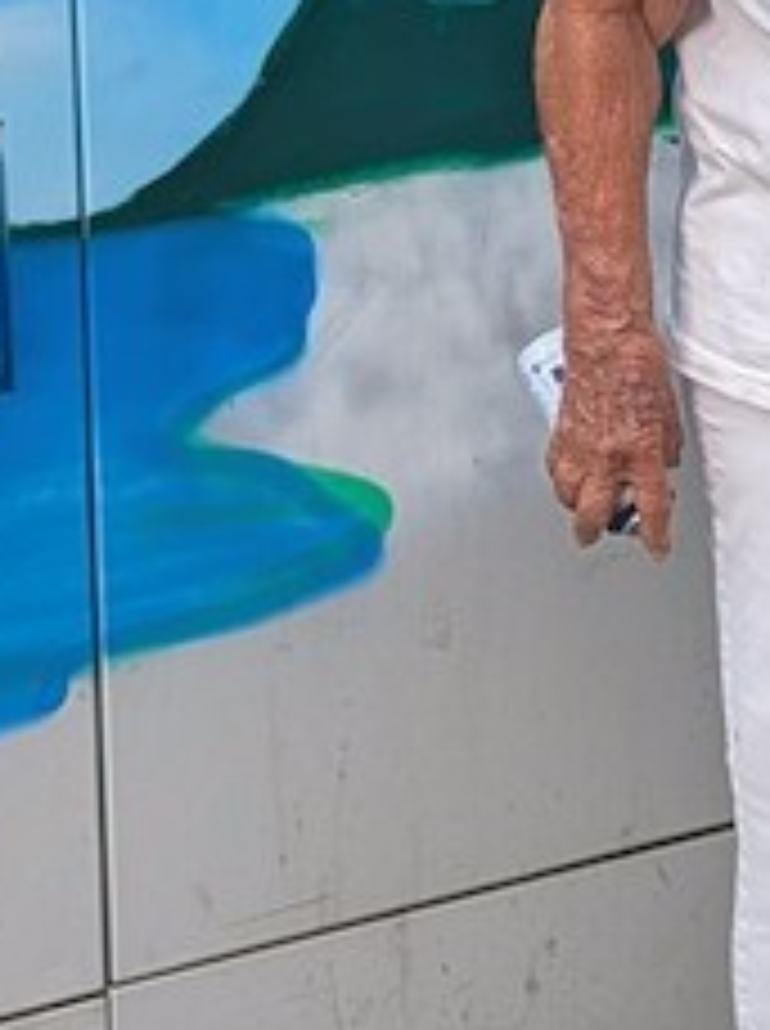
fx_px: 3747
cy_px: 108
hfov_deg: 11.7
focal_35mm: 126
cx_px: 473
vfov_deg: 15.5
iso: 33
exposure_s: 1/349
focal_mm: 6.9
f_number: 1.68
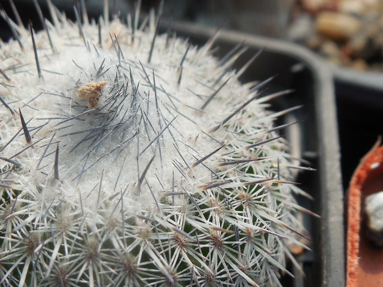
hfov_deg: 31.1
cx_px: 153
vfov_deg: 23.6
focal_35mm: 62
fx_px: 686
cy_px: 149
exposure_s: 1/640
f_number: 3.6
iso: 125
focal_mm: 5.6
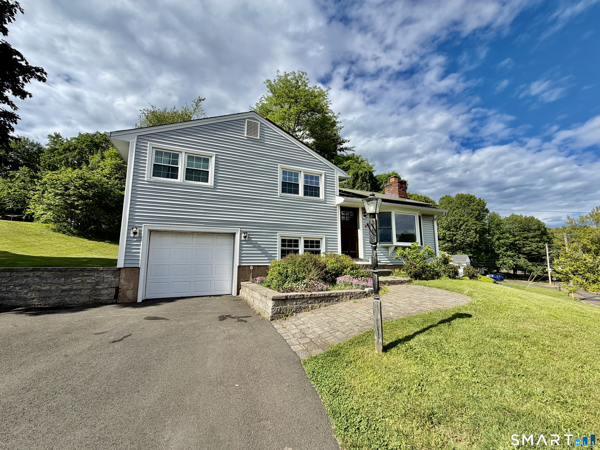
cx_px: 300
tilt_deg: +6.8
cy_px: 225
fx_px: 243
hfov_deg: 102.1
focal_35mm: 14
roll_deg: +0.3
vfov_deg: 85.7
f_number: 2.2
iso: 20
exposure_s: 1/914
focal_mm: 2.22
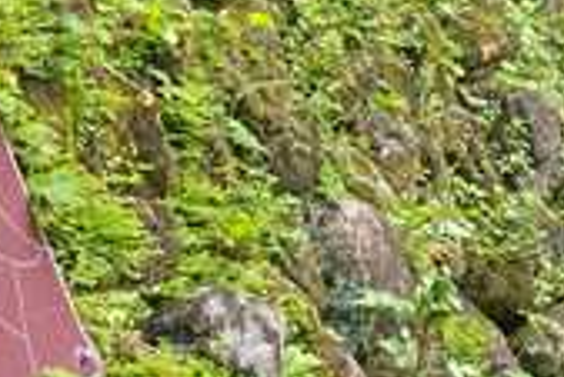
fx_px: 2007
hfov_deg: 15.5
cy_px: 53
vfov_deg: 10.7
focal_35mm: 128
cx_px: 641
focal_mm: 4.25
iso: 32
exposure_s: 1/122
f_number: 1.8
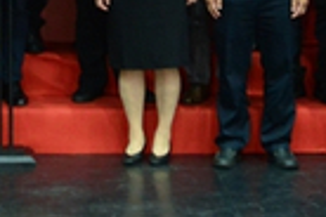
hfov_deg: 9.1
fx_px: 2019
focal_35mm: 223
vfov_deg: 6.1
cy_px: -154
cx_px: -43
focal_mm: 44
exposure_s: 1/200
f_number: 4
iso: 2200
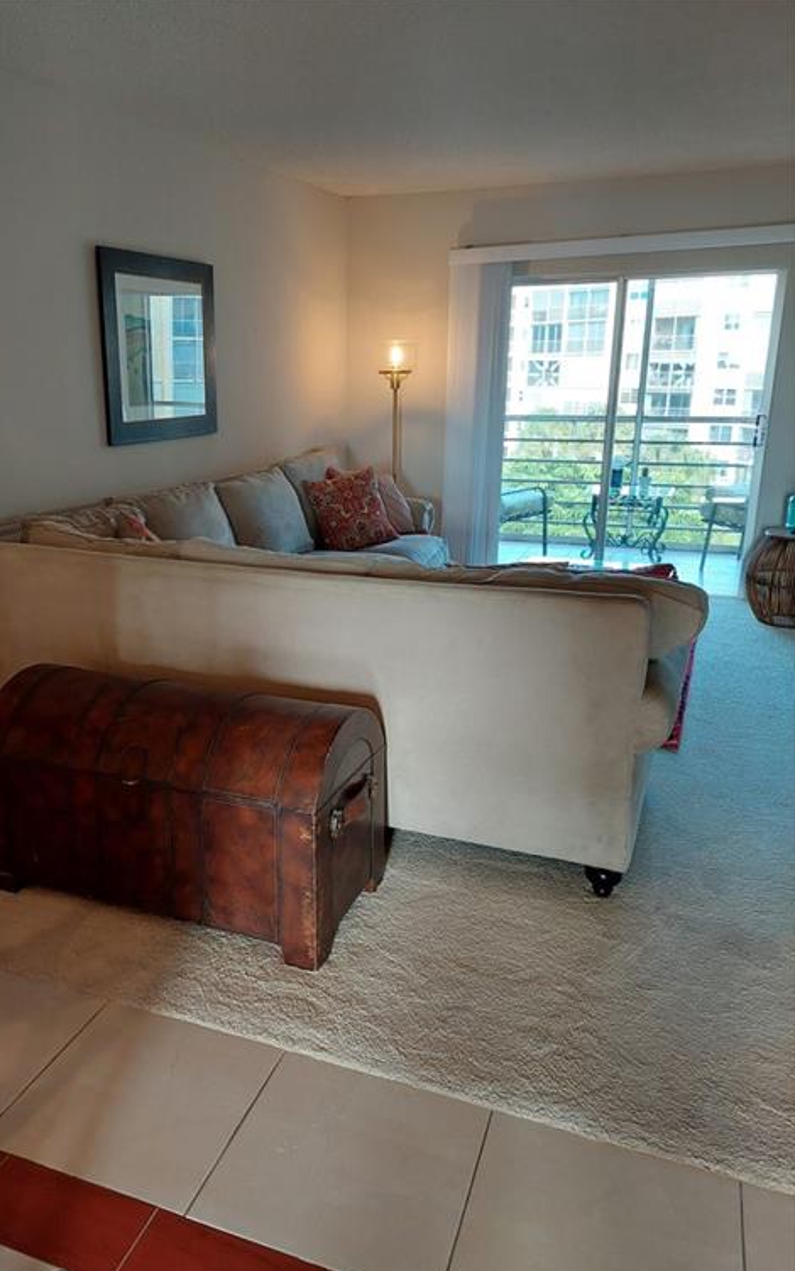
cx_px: 311
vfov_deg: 70.4
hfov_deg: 47.3
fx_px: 900
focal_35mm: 26
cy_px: 645
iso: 160
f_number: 1.8
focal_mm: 5.23
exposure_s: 1/60
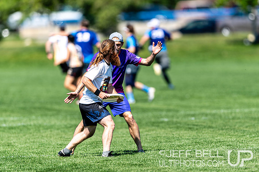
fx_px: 4729
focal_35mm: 658
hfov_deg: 3.1
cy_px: 84
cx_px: 147
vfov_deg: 2.1
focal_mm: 400
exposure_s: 1/2000
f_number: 2.8
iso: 100
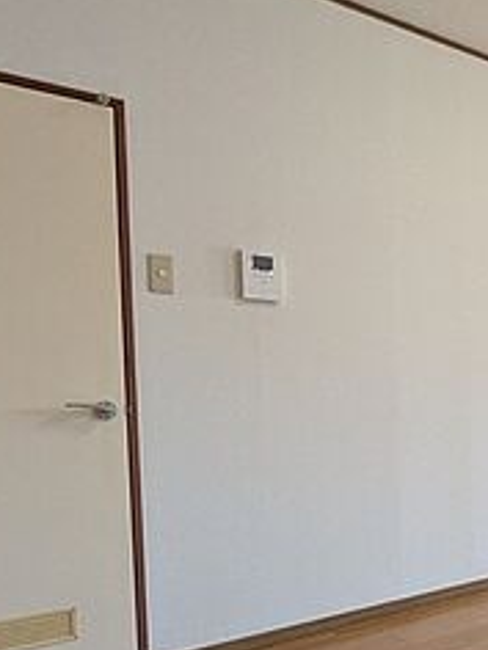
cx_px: 582
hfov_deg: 31.7
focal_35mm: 38
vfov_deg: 48.3
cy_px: 421
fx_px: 714
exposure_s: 1/120
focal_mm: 1.83
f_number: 2.2
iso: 51
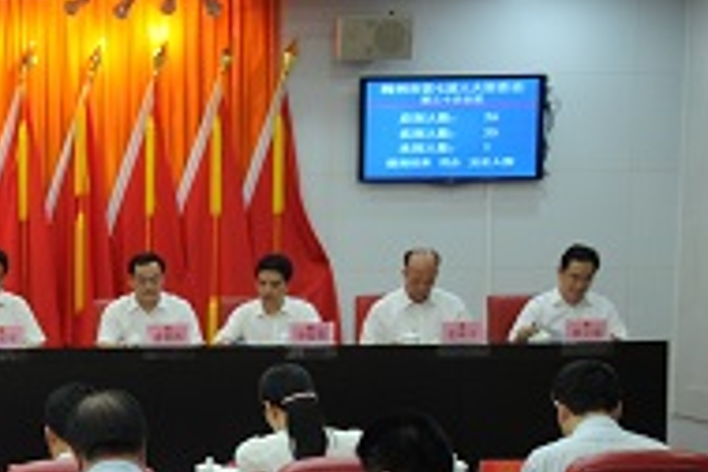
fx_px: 2242
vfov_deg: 11.9
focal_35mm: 114
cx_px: -296
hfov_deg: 16.6
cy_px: 502
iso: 280
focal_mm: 24
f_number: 3.8
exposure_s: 1/30
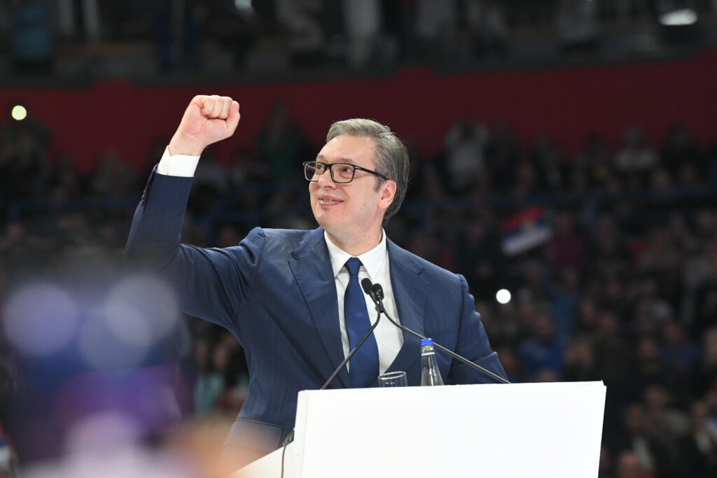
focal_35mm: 200
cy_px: 239
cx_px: 358
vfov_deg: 6.9
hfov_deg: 10.3
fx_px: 3984
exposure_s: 1/800
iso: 3200
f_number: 5
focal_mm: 200
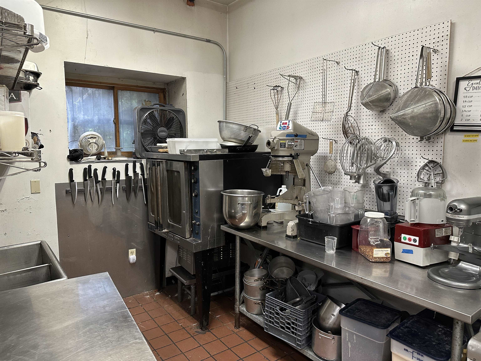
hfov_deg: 71.6
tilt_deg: -6.9
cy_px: 180
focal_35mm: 24
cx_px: 240
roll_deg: -0.4
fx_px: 333
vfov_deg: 56.8
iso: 250
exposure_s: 1/60
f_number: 1.78
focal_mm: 6.86
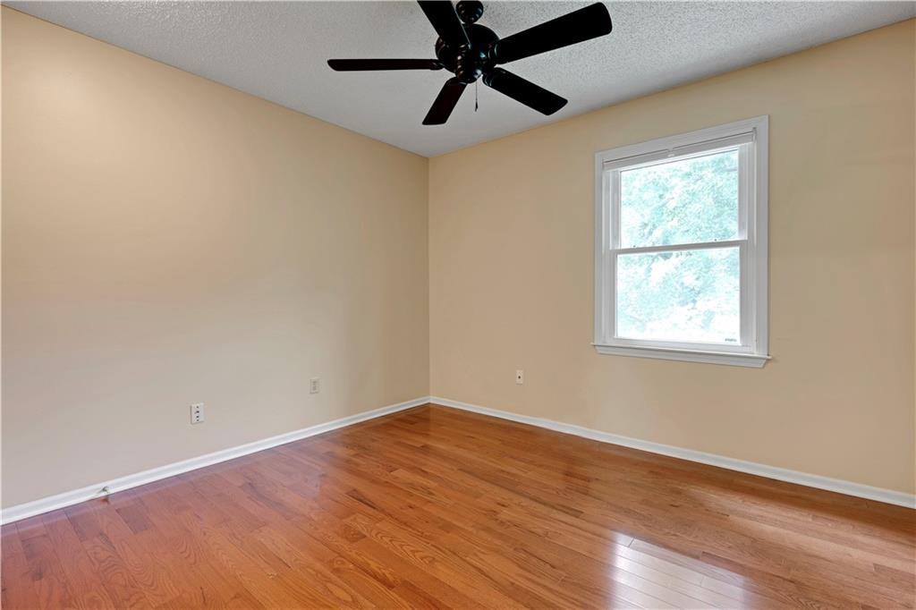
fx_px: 420
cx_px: 458
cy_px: 305
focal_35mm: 16
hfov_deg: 95.0
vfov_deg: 72.0
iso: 125
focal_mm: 16.5
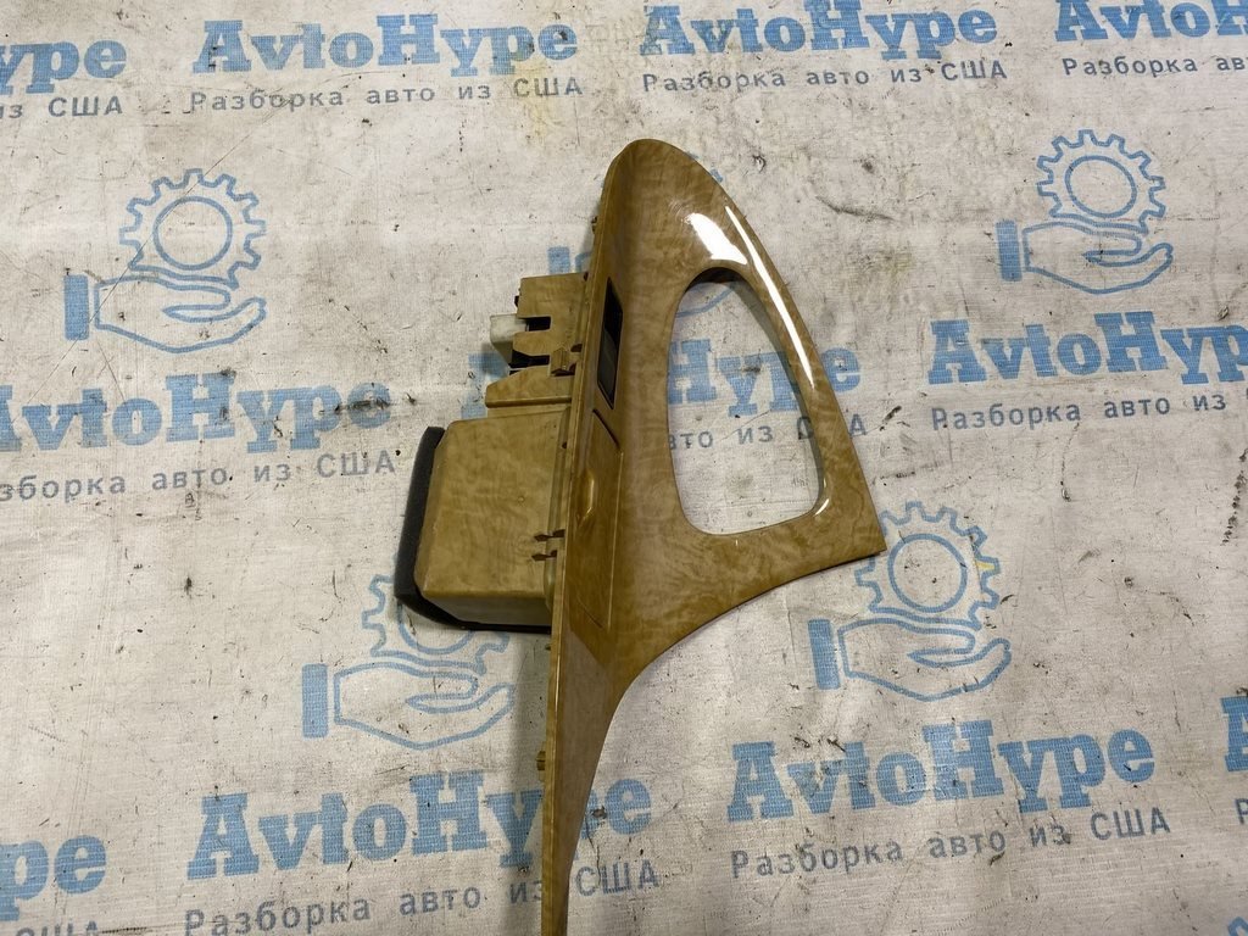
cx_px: 624
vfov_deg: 53.1
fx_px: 937
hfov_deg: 67.3
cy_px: 468
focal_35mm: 26
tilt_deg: -71.7
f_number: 1.8
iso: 64
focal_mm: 4.25
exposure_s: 1/100
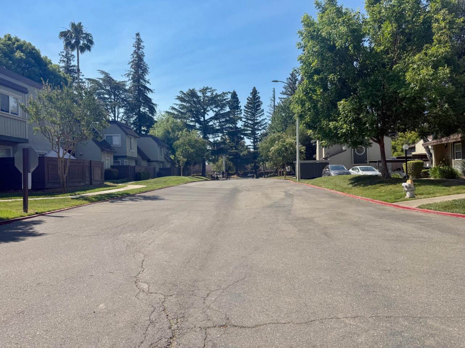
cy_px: 174
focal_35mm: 24
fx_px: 322
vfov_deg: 56.8
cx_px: 232
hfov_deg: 71.6
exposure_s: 1/4167
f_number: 1.78
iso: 80
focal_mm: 6.76
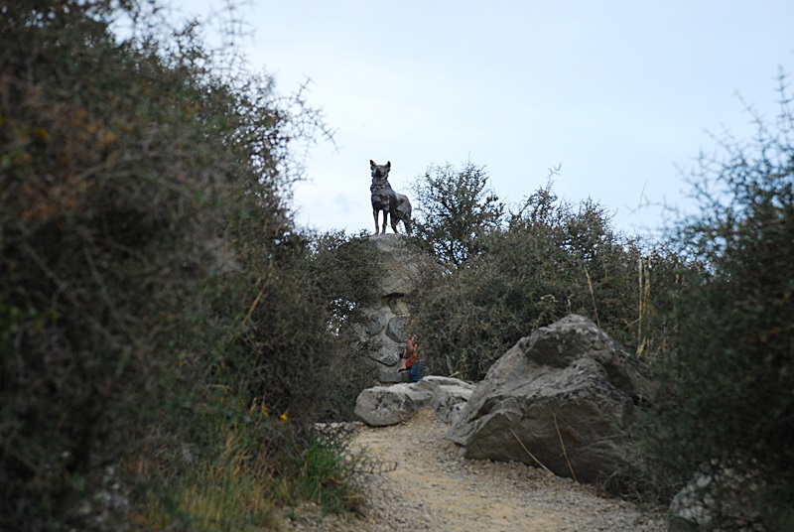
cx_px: 397
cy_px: 266
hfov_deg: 18.2
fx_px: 2485
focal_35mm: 112
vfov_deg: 12.2
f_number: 6.3
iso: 400
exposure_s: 1/160
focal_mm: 75
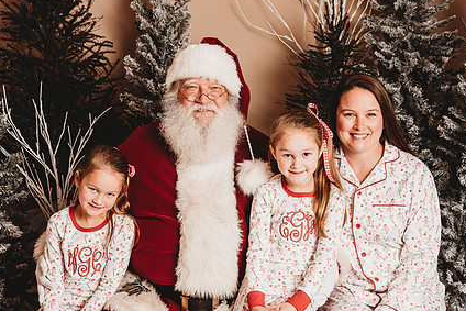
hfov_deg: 38.2
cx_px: 220
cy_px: 182
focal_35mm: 52
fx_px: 673
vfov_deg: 26.0
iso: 100
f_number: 4
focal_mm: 38
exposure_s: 1/160
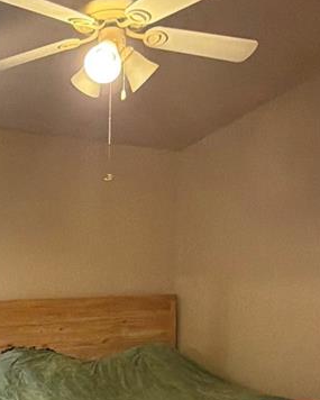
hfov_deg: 31.6
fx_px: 544
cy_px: 362
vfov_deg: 37.6
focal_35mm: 46
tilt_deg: -10.4
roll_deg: -0.2
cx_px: 46
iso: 1000
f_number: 2.2
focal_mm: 2.22
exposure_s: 1/60
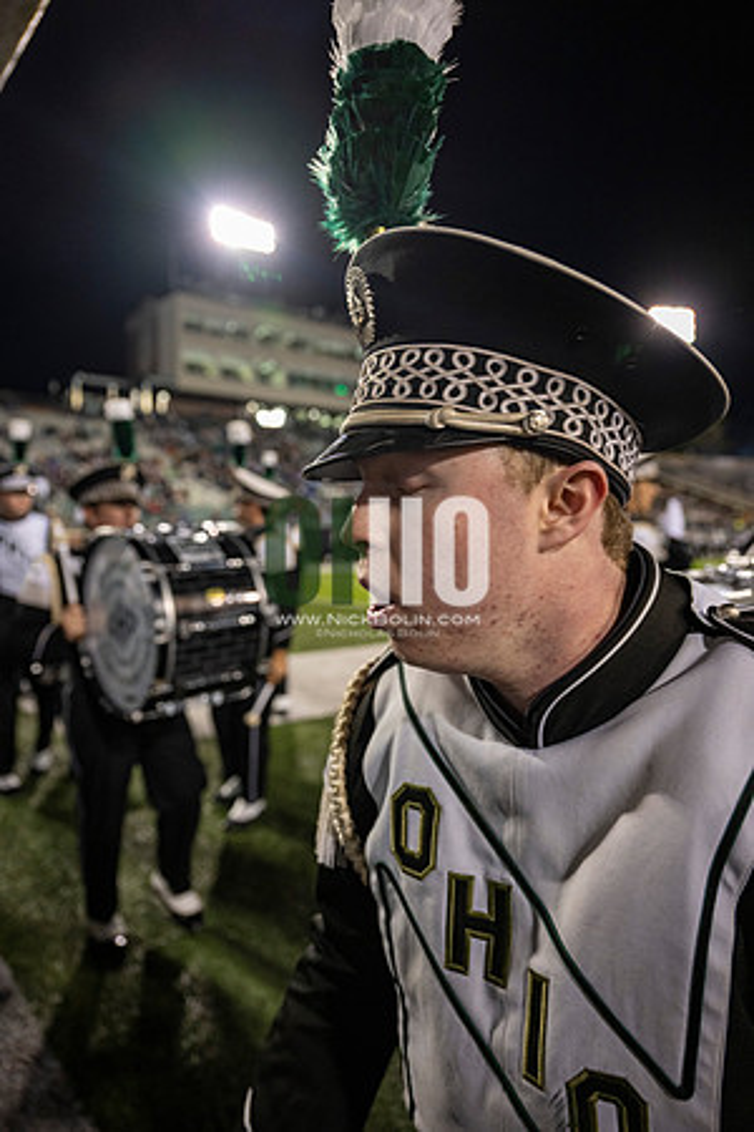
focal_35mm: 24
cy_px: 566
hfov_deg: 53.1
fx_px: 754
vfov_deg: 73.7
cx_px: 377
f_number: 3.2
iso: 1250
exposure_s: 1/500
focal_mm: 24
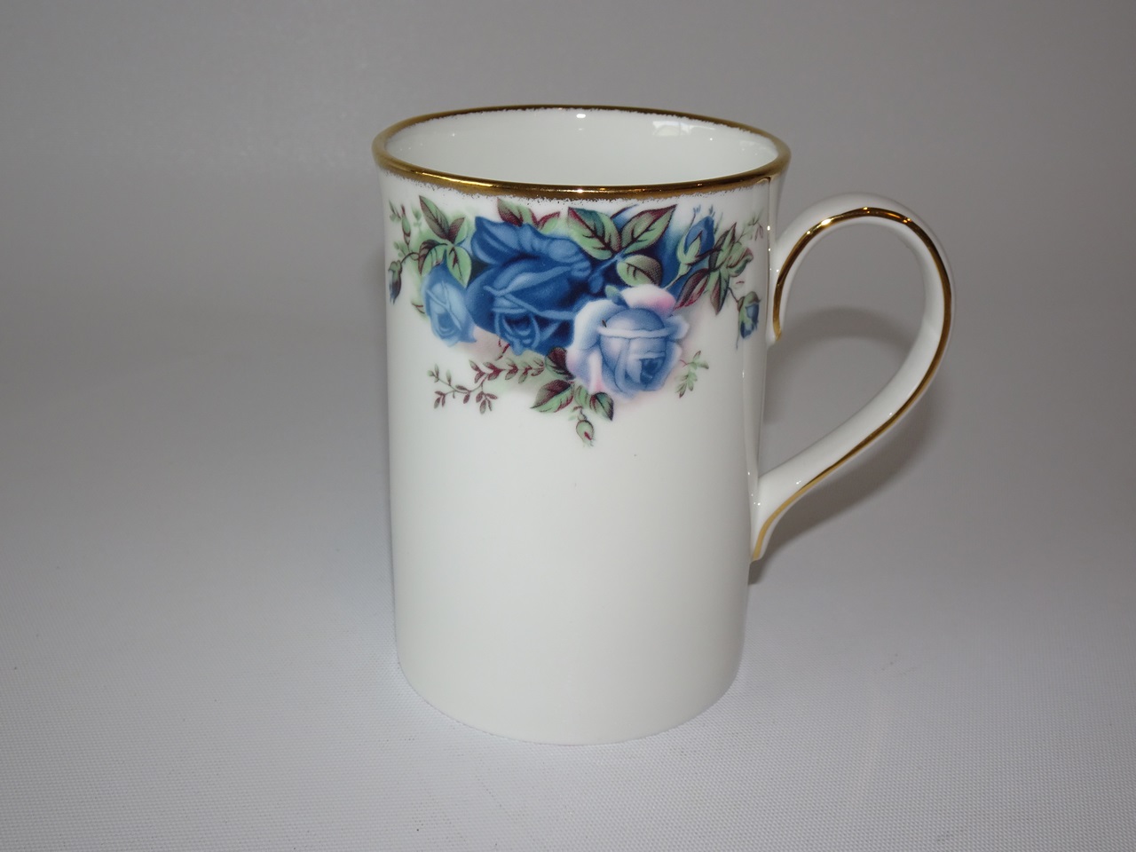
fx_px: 1346
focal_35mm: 41
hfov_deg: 45.8
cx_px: 568
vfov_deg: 35.1
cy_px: 426
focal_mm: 7.05
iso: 80
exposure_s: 1/50
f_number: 4
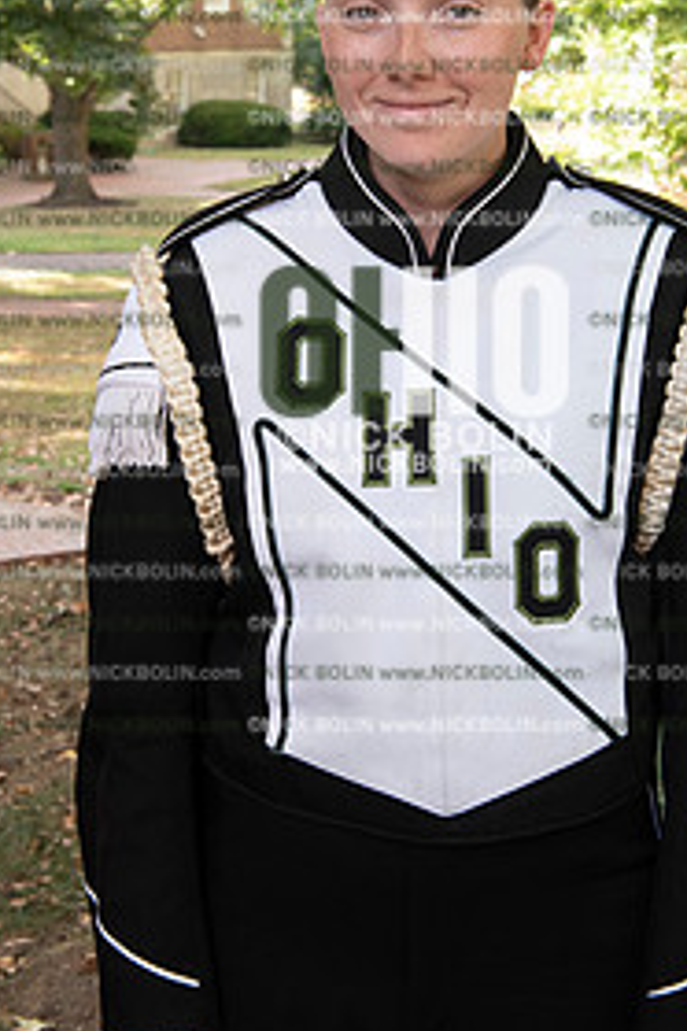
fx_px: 2032
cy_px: 370
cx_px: 414
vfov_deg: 28.3
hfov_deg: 19.2
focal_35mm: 71
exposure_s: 1/100
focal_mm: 44
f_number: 8
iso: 800
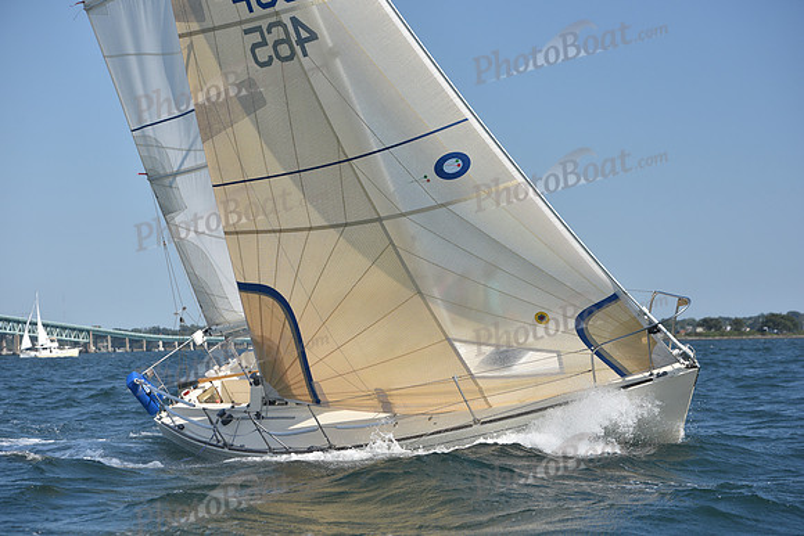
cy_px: 268
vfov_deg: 14.9
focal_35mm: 92
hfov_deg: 22.1
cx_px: 402
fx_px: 2055
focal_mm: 92
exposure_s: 1/1000
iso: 250
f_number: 5
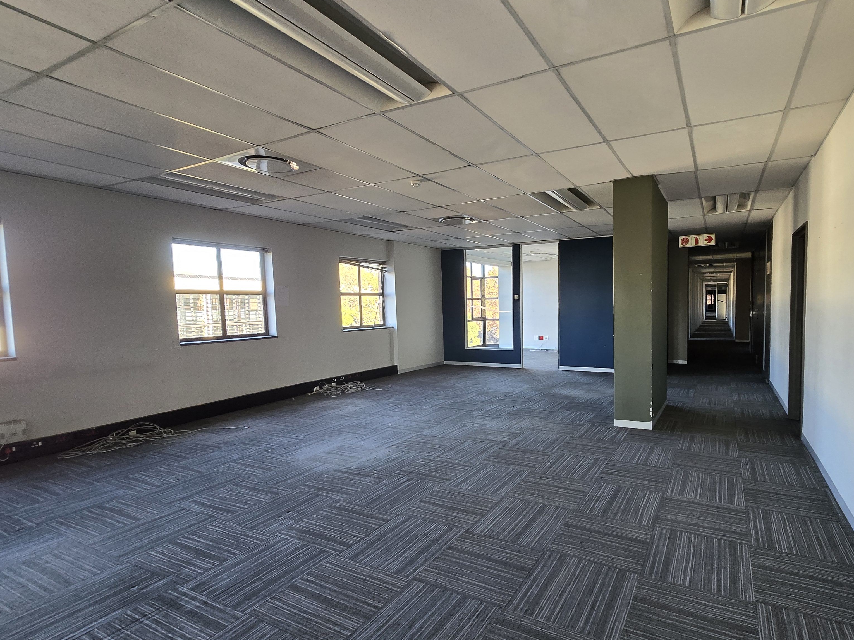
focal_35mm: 17
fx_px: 419
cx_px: 518
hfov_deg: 89.7
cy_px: 334
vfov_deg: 74.7
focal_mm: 1.7
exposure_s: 1/50
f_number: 2.2
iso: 125
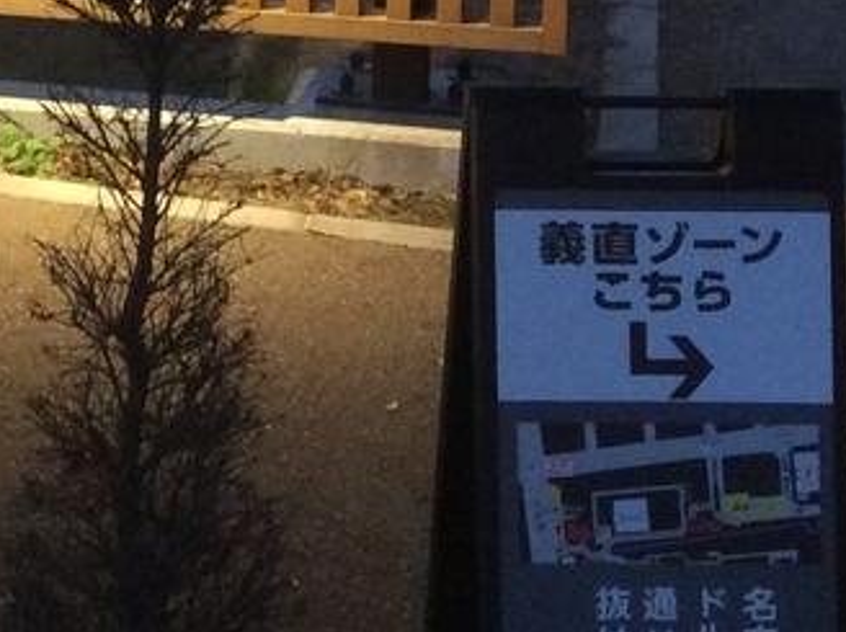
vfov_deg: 12.1
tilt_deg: -6.9
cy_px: -273
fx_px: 2855
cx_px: -129
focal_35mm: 117
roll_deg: -1.4
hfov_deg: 16.3
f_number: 2.4
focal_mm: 3.3
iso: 200
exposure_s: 1/24
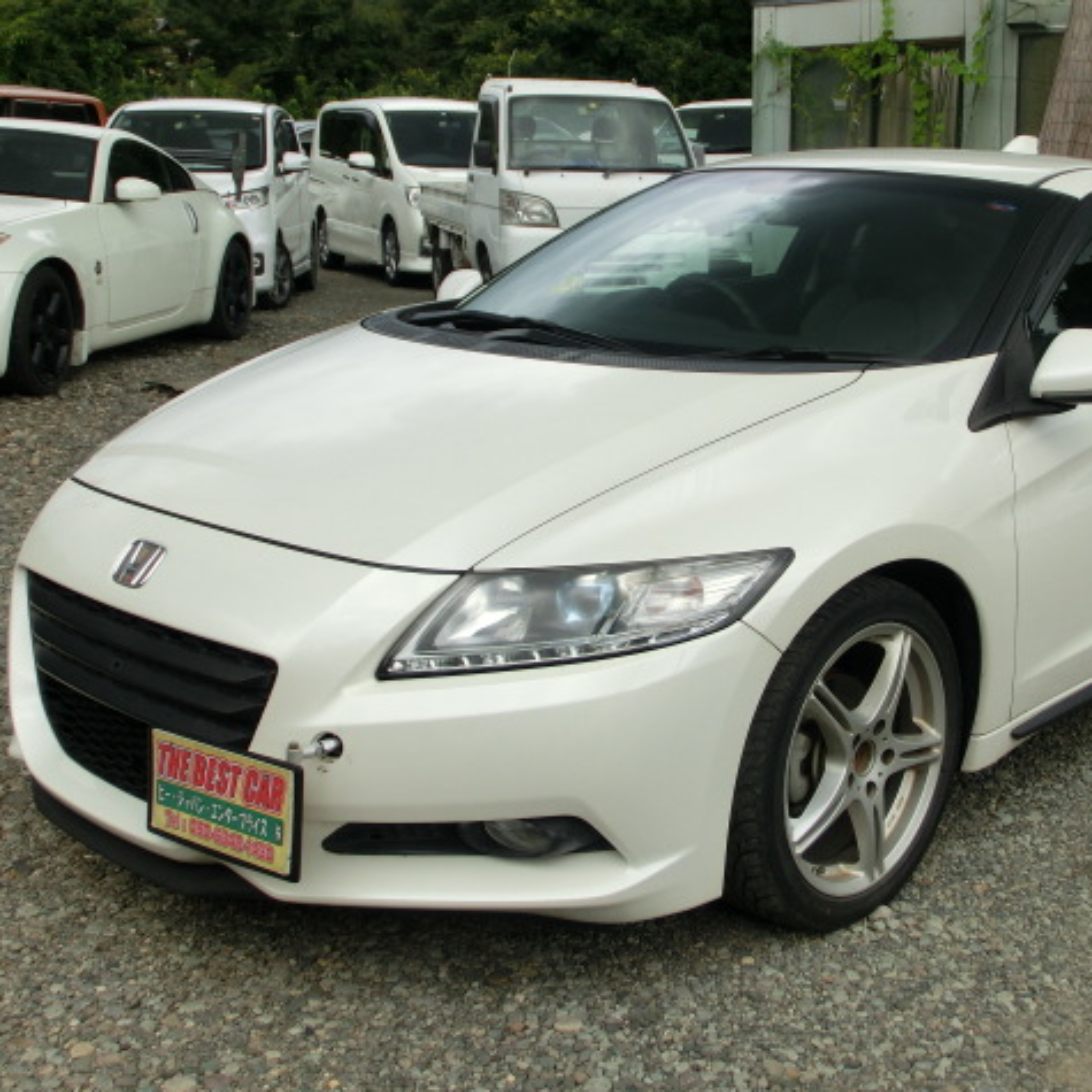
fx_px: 1785
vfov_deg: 34.0
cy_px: 545
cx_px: 701
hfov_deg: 33.8
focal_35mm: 50
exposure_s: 1/200
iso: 100
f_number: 4
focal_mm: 7.38
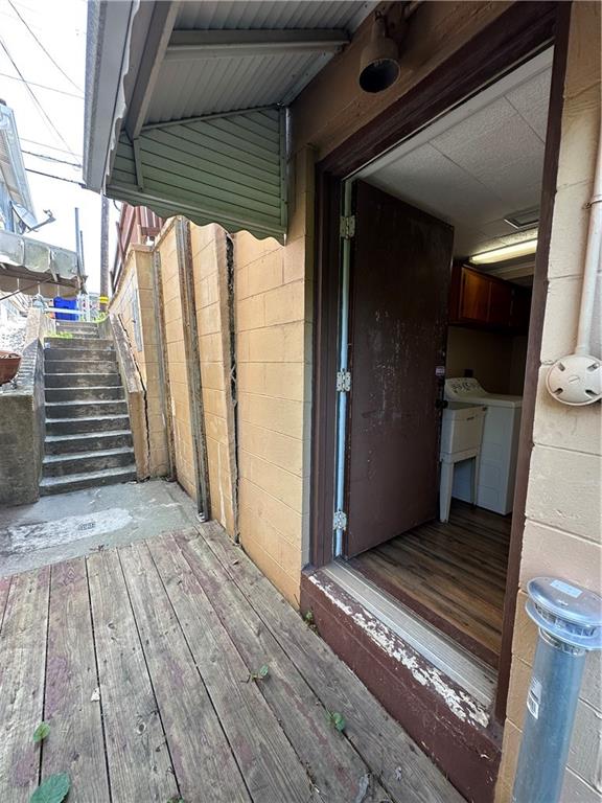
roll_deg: -1.1
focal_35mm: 14
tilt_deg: -6.2
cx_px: 301
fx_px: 325
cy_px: 402
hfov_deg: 85.7
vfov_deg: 102.1
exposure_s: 1/138
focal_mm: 2.22
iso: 40
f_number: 2.2
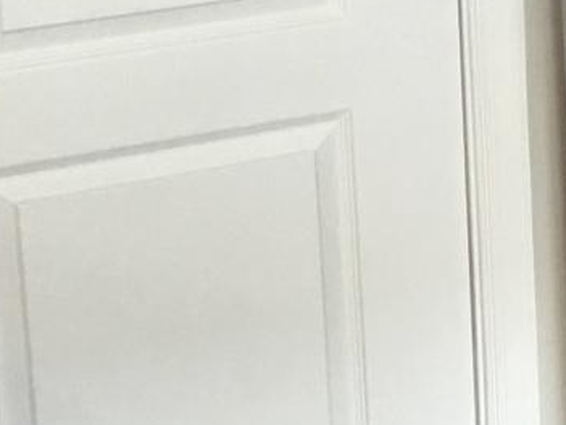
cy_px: -146
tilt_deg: -12.0
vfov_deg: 8.7
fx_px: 2766
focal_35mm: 169
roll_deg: -3.4
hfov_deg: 9.6
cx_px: 1579
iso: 80
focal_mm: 4.15
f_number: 2.2
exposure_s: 1/10
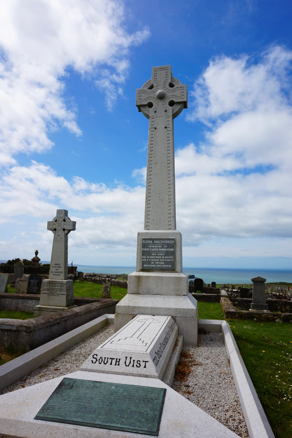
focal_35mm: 24
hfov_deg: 53.1
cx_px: 146
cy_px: 219
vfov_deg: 73.7
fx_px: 292
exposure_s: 1/160
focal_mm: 16
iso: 100
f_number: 14
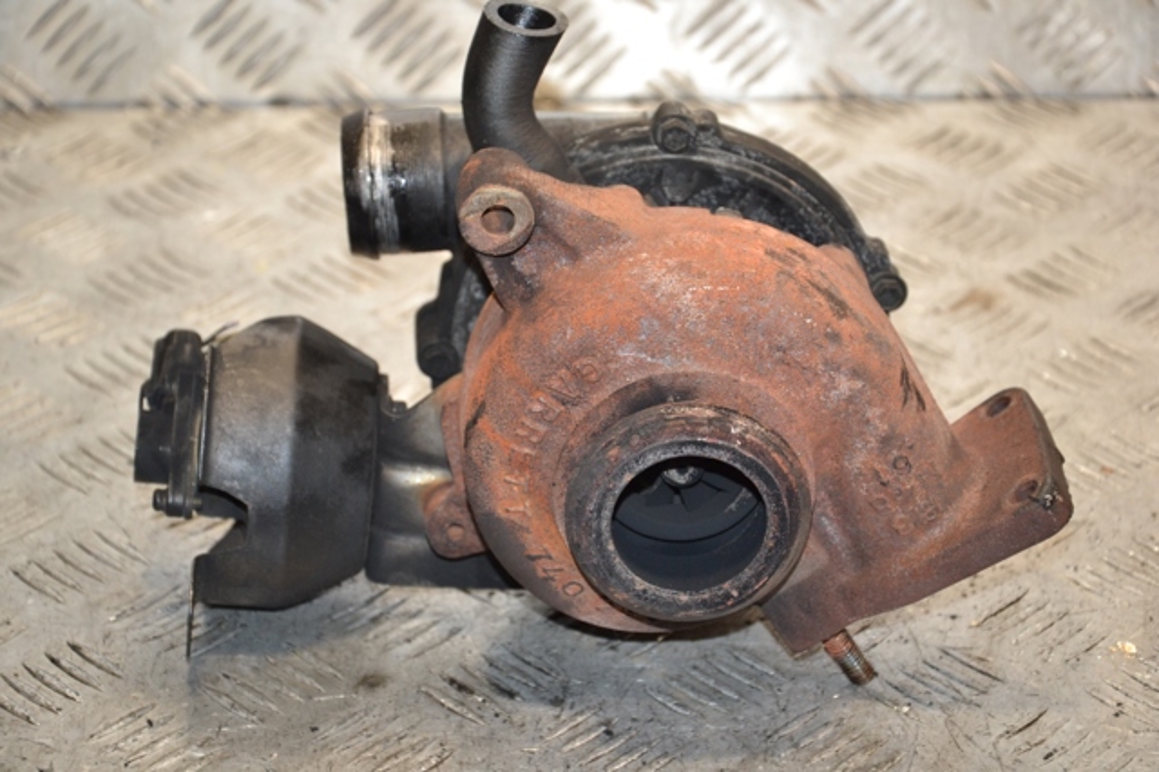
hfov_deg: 18.2
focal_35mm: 112
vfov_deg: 12.2
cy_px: 386
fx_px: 3620
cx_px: 580
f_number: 5.3
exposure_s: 1/160
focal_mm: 75
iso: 800
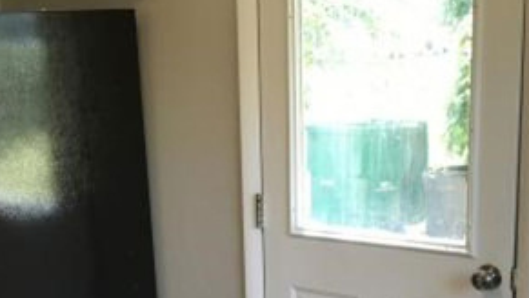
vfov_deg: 17.7
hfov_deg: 31.4
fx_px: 940
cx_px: 255
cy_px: 280
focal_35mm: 67
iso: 25
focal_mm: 3.99
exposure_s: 1/40
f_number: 1.8
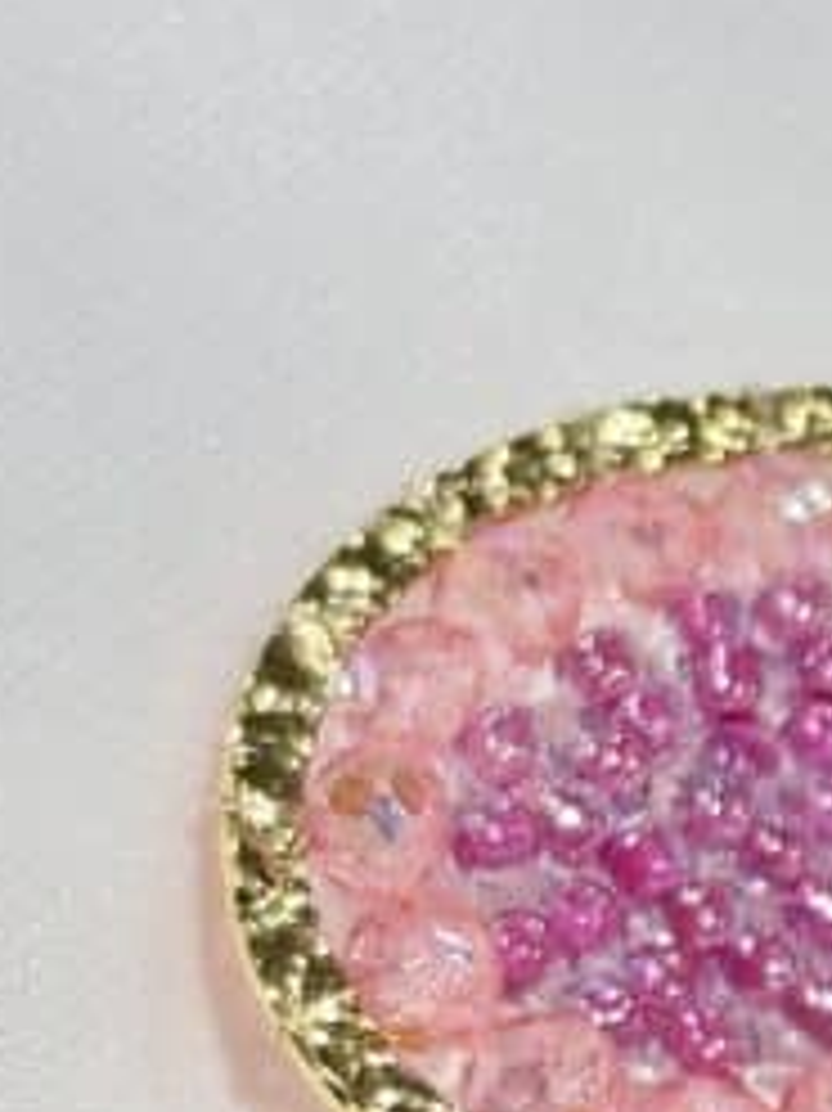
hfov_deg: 6.7
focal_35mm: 216
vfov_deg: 9.1
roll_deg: +1.5
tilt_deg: -31.4
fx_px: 6928
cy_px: 1247
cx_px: 1624
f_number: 1.6
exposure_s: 1/267
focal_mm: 5.96
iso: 32
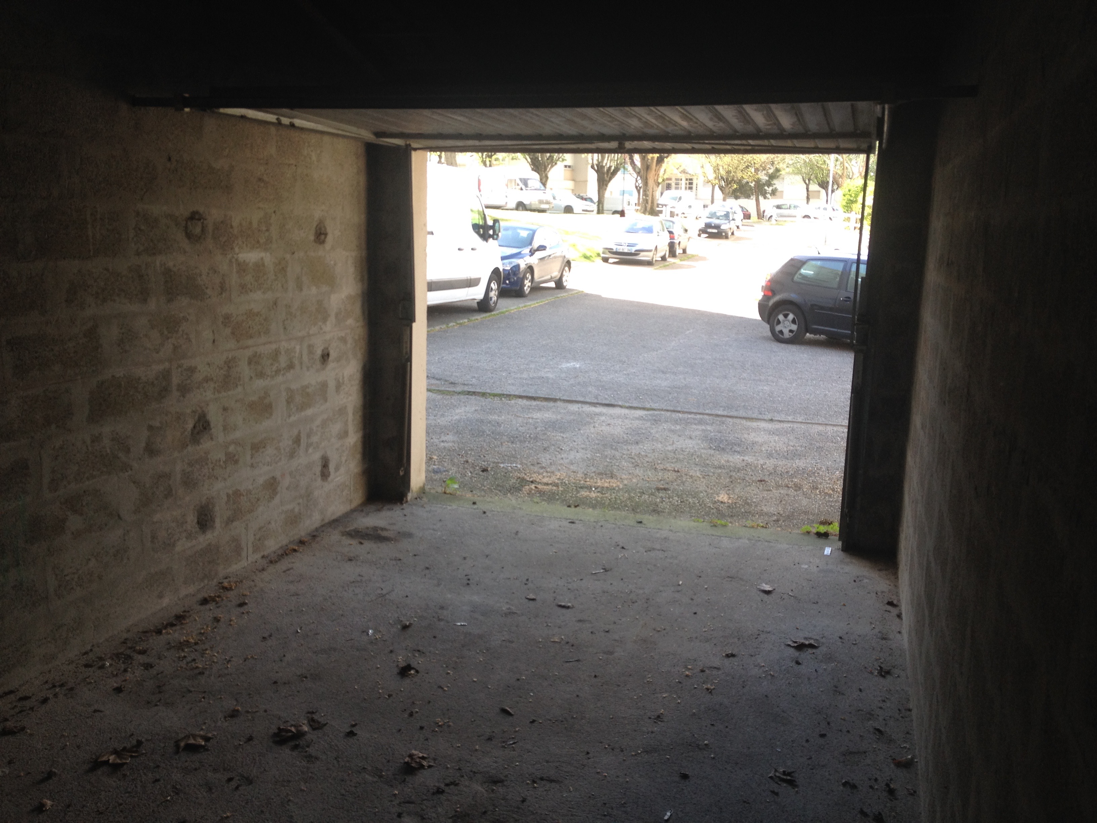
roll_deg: -1.4
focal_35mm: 35
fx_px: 1109
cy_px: 412
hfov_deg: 52.6
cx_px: 548
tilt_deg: -14.0
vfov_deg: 40.7
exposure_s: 1/123
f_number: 2.4
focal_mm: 4.28
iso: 50
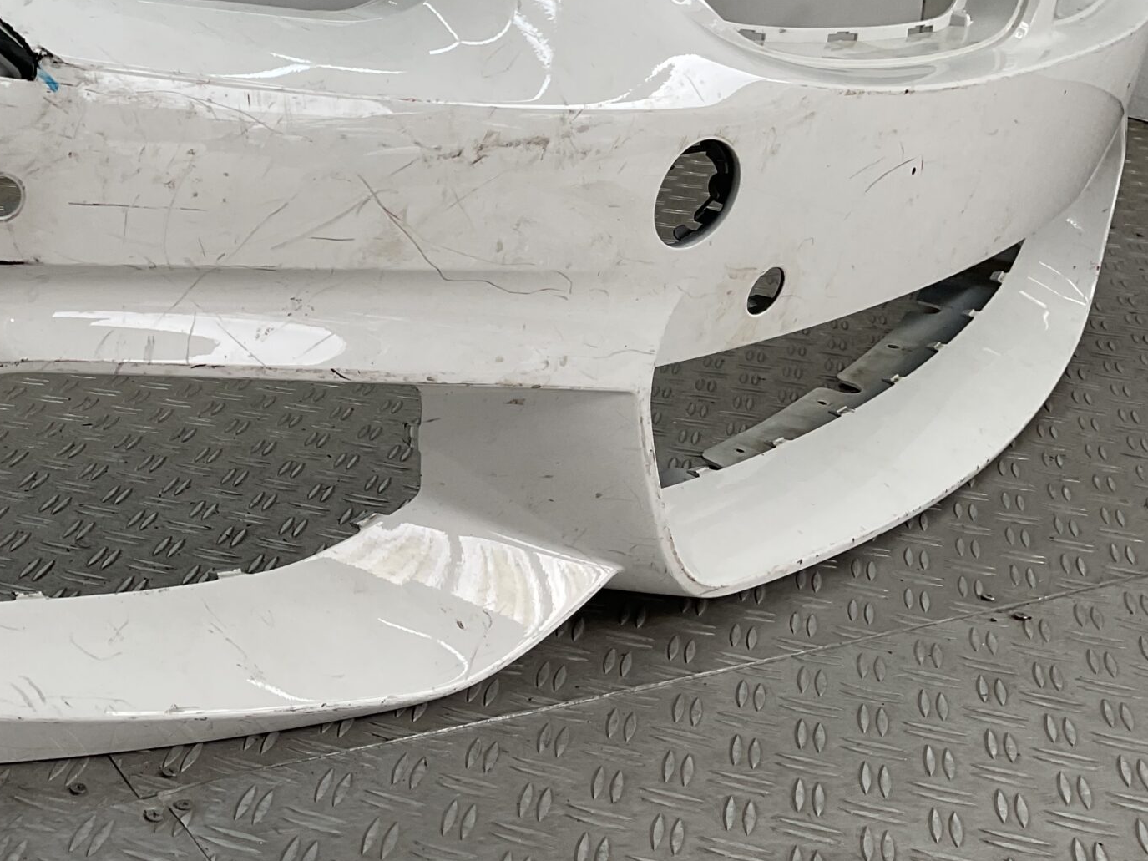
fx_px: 1791
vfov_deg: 26.5
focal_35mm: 54
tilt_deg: -13.7
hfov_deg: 33.7
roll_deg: -2.7
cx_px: 123
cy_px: 162
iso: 16
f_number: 1.8
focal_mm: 3
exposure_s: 1/284
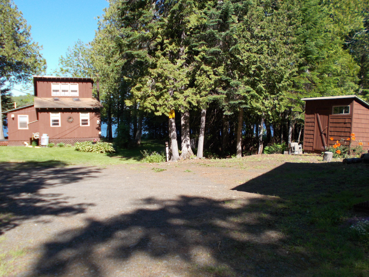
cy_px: 138
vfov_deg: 41.8
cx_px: 184
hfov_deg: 54.0
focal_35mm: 34
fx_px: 362
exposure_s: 1/400
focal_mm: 6
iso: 80
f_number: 3.6
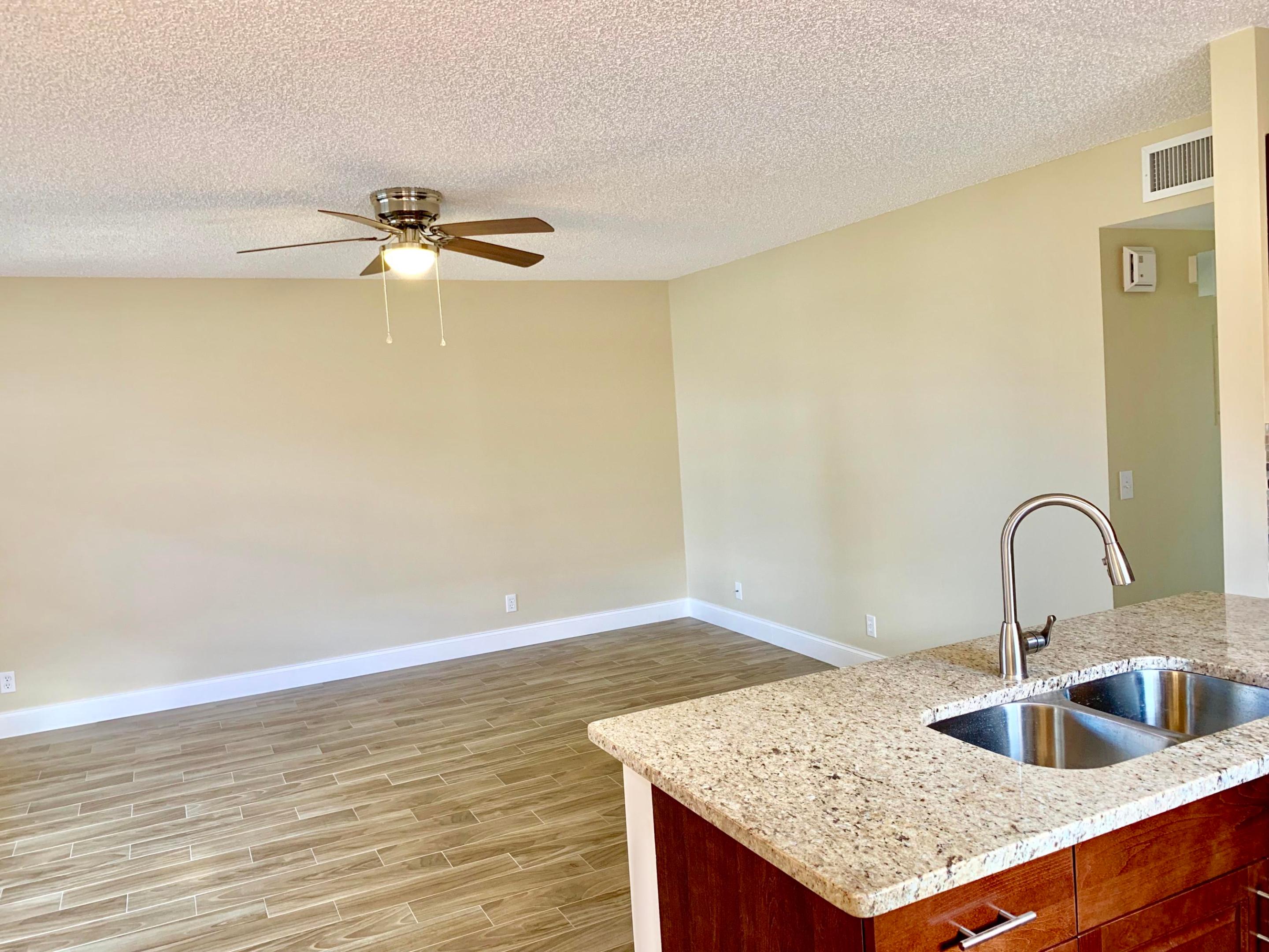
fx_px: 953
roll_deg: +3.6
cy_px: 476
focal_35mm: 26
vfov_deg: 53.1
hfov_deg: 67.3
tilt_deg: -3.7
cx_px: 634
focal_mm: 4.25
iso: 100
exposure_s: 1/60
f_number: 1.8
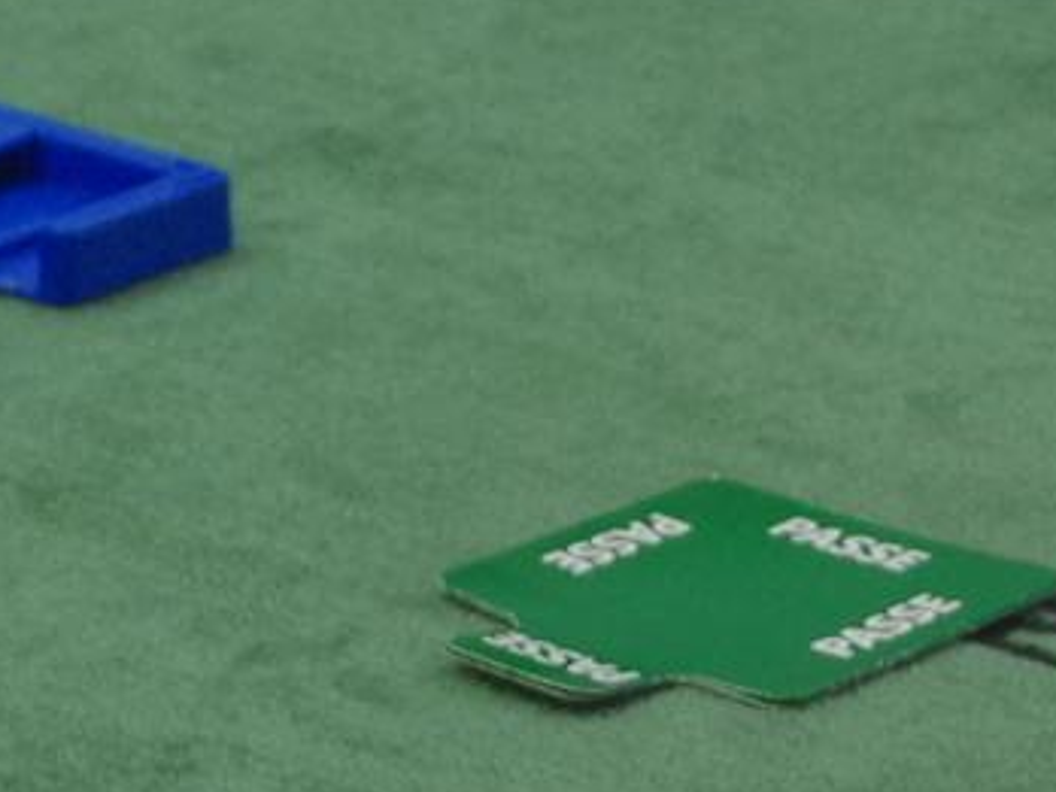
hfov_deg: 5.7
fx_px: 10555
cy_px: 443
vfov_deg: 4.3
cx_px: -112
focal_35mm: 346
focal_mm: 33
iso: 640
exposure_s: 1/60
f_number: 4
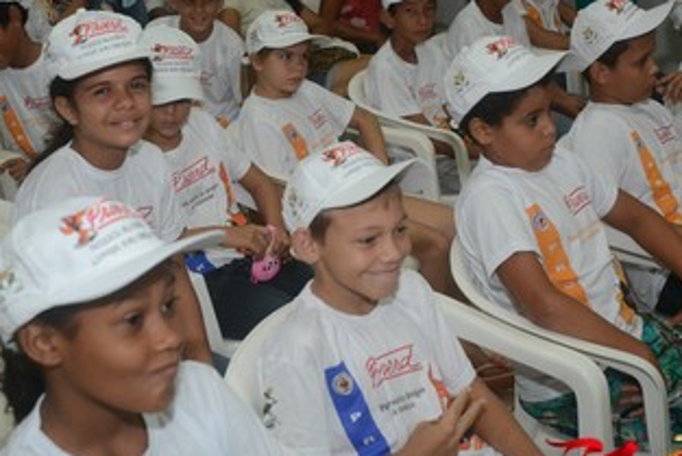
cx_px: 353
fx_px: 1061
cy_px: 249
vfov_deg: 24.2
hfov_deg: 35.6
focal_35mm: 56
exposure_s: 1/125
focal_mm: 26
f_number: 3.8
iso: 1600
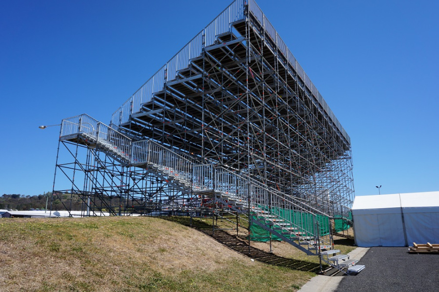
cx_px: 220
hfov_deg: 67.4
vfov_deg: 47.9
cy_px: 146
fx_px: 329
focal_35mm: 27
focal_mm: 18
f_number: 14
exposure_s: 1/125
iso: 100
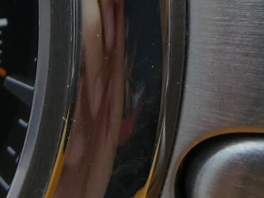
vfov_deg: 4.5
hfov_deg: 6.1
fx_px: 2487
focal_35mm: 326
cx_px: 182
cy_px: -105
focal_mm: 8.4
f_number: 4
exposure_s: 1/125
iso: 80
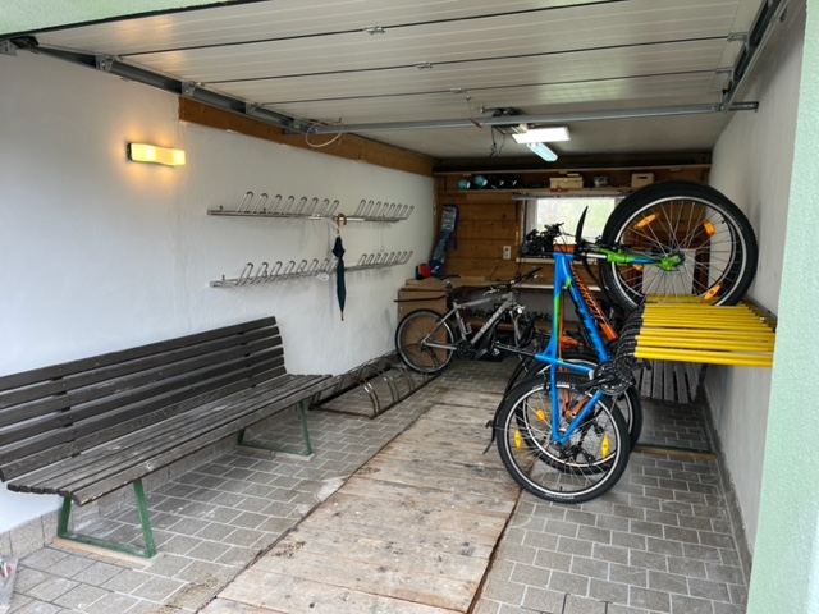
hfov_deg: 67.3
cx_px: 410
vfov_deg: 53.1
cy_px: 307
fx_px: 615
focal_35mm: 26
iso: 50
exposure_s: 1/100
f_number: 1.6
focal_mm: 5.1
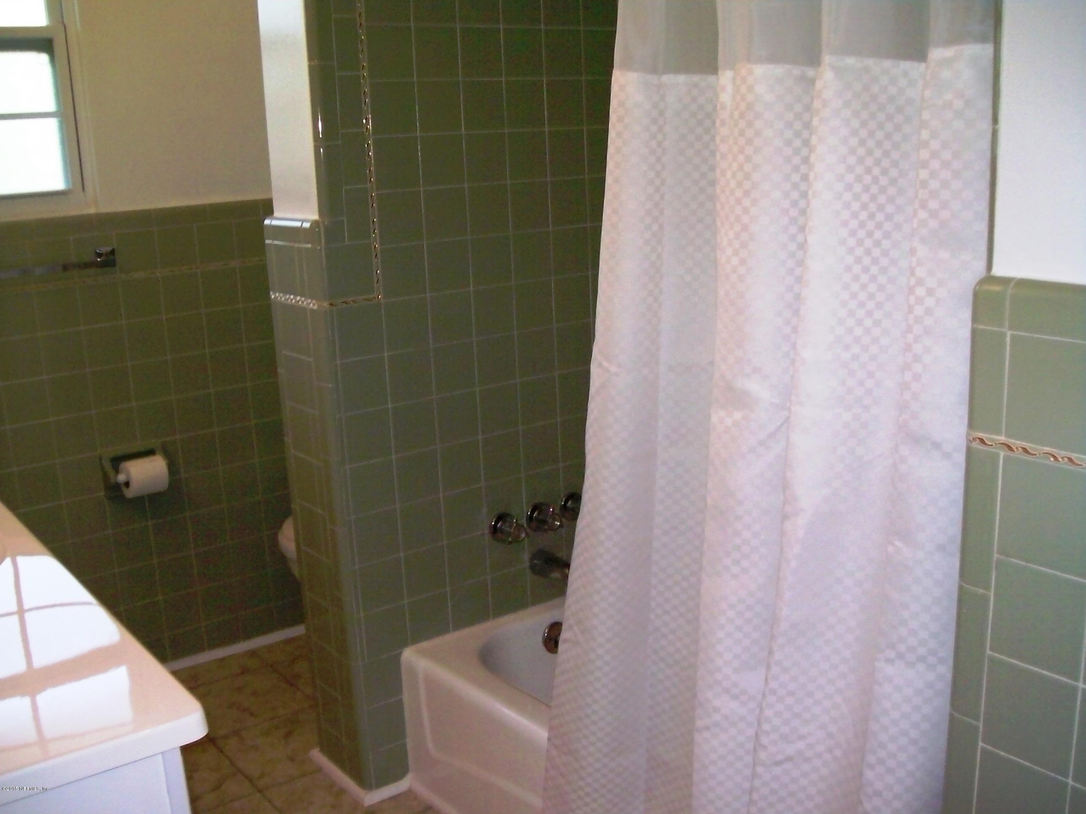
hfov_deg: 51.4
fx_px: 1129
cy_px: 407
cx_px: 543
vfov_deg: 39.6
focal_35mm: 36
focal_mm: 6
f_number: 2.7
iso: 160
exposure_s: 1/64
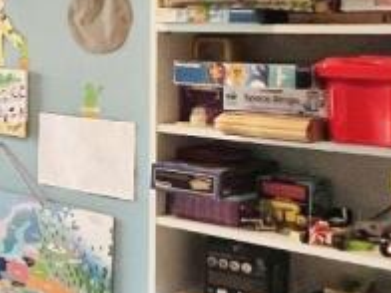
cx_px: -259
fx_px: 768
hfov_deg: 21.6
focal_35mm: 68
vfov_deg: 21.6
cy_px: 153
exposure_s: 1/100
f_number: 1.8
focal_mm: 1.57
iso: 160
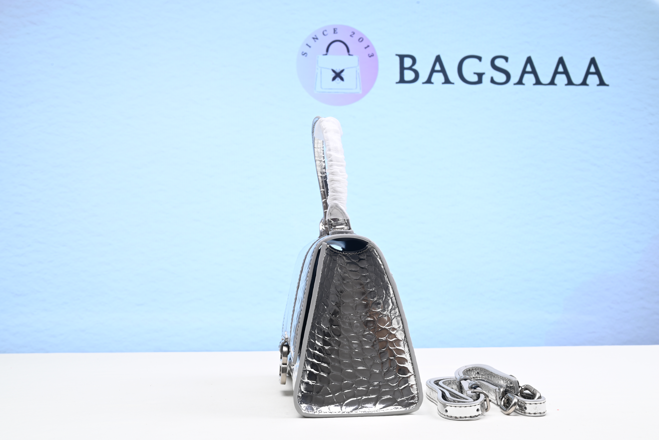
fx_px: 751
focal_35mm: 41
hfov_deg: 47.4
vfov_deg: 32.7
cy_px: 220
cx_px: 330
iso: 100
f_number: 16
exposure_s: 1/2
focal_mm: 41
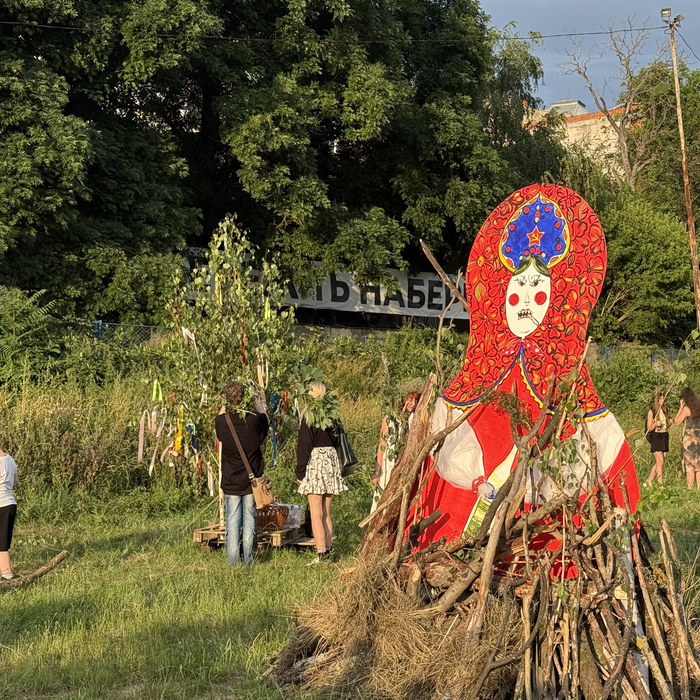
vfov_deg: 26.5
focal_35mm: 65
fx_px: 1487
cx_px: 348
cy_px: 401
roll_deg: +0.1
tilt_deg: +0.9
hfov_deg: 26.5
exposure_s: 1/2033
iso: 100
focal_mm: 6.76
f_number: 1.78
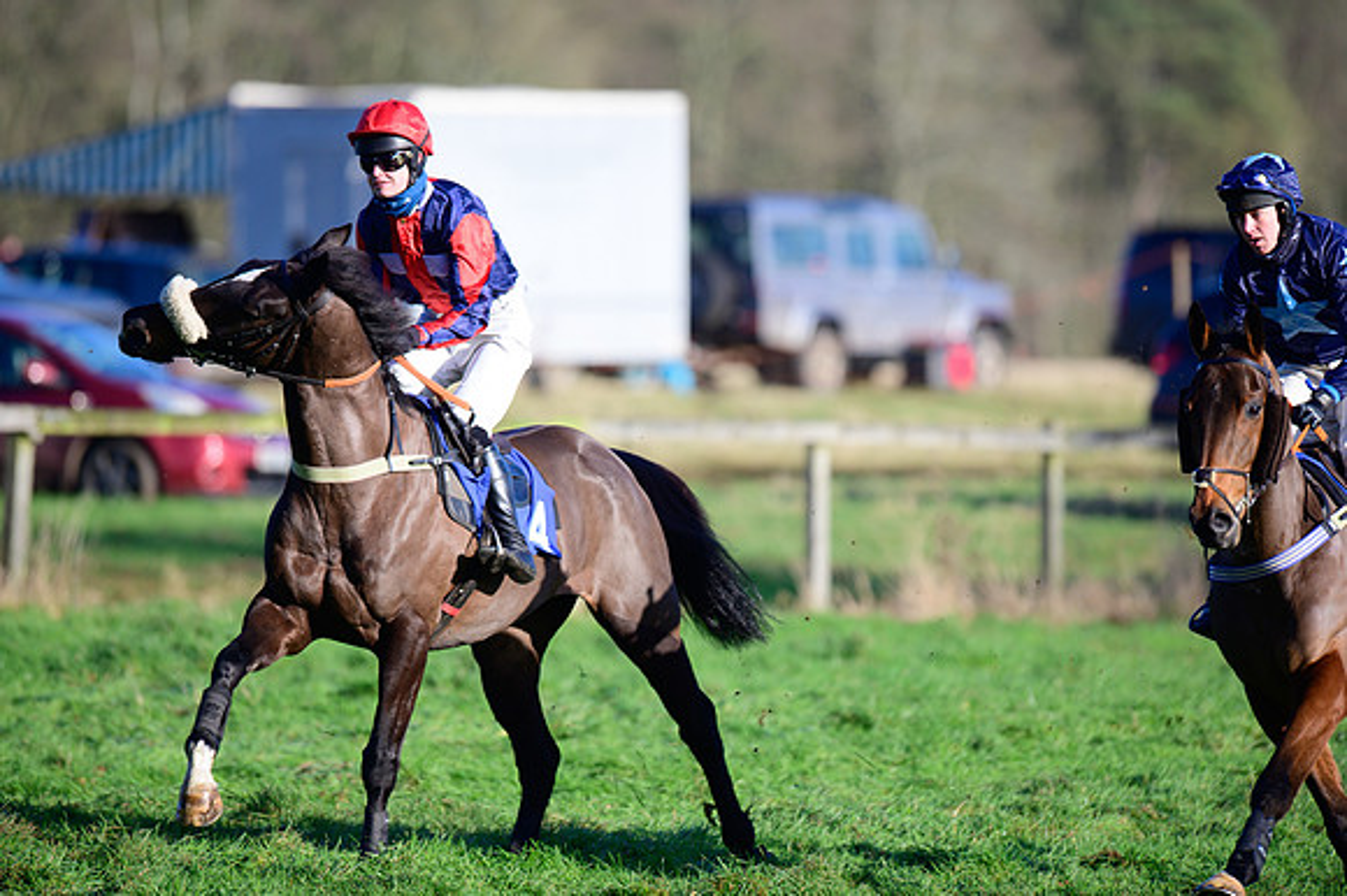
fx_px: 14958
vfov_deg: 3.4
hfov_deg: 5.2
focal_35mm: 400
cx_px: 674
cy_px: 448
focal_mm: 400
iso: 400
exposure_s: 1/2000
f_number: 5
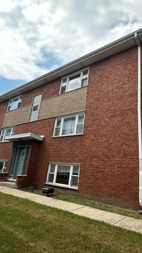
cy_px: 130
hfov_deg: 51.1
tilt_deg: +14.3
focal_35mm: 21
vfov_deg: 83.8
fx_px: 141
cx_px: 108
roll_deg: -3.0
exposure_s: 1/553
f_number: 2.2
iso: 40
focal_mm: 2.22
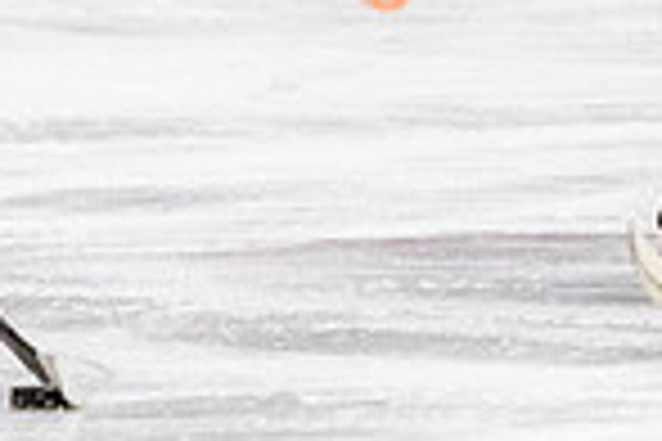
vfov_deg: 1.3
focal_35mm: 1071
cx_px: -325
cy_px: -77
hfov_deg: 1.9
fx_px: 19693
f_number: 2.8
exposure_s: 1/640
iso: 3200
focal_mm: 135
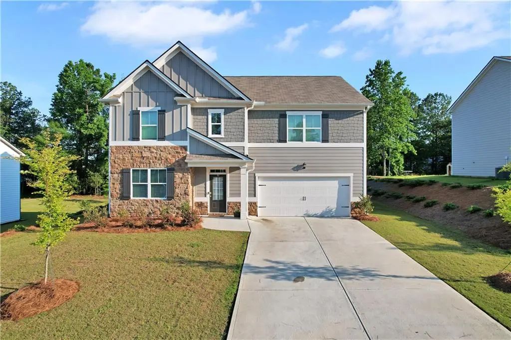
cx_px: 256
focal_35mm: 22
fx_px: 312
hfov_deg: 78.6
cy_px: 170
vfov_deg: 57.2
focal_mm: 8.38
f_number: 2.8
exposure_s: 1/1250
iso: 110
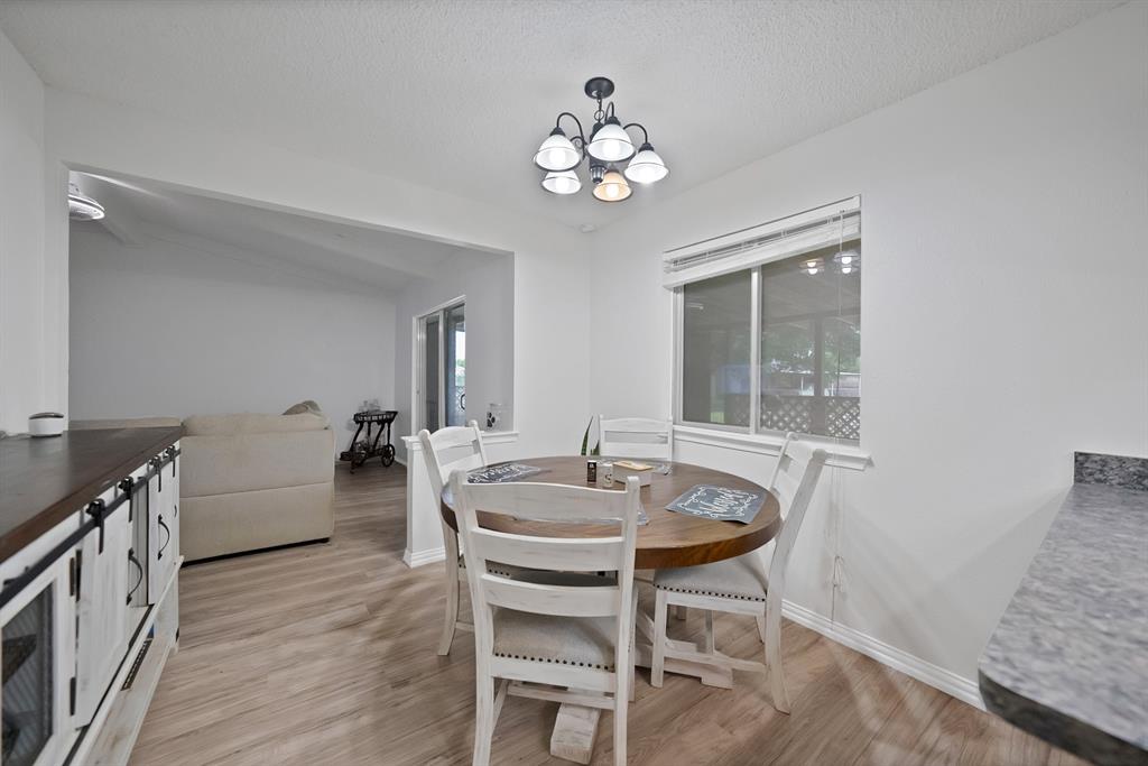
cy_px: 383
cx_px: 574
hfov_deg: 112.6
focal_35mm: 12
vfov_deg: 90.0
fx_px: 383
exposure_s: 1/800
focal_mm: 12
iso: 12800
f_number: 2.8
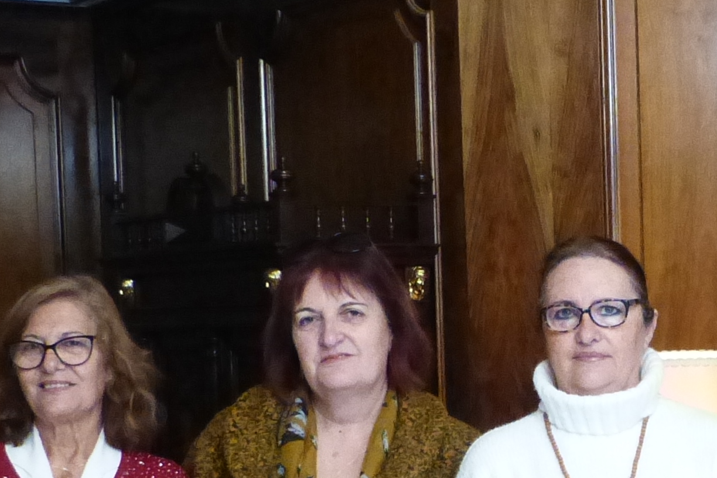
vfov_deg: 13.1
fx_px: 2031
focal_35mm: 102
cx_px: 646
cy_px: 545
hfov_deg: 19.6
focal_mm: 5.5
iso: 800
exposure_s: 1/80
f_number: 3.2
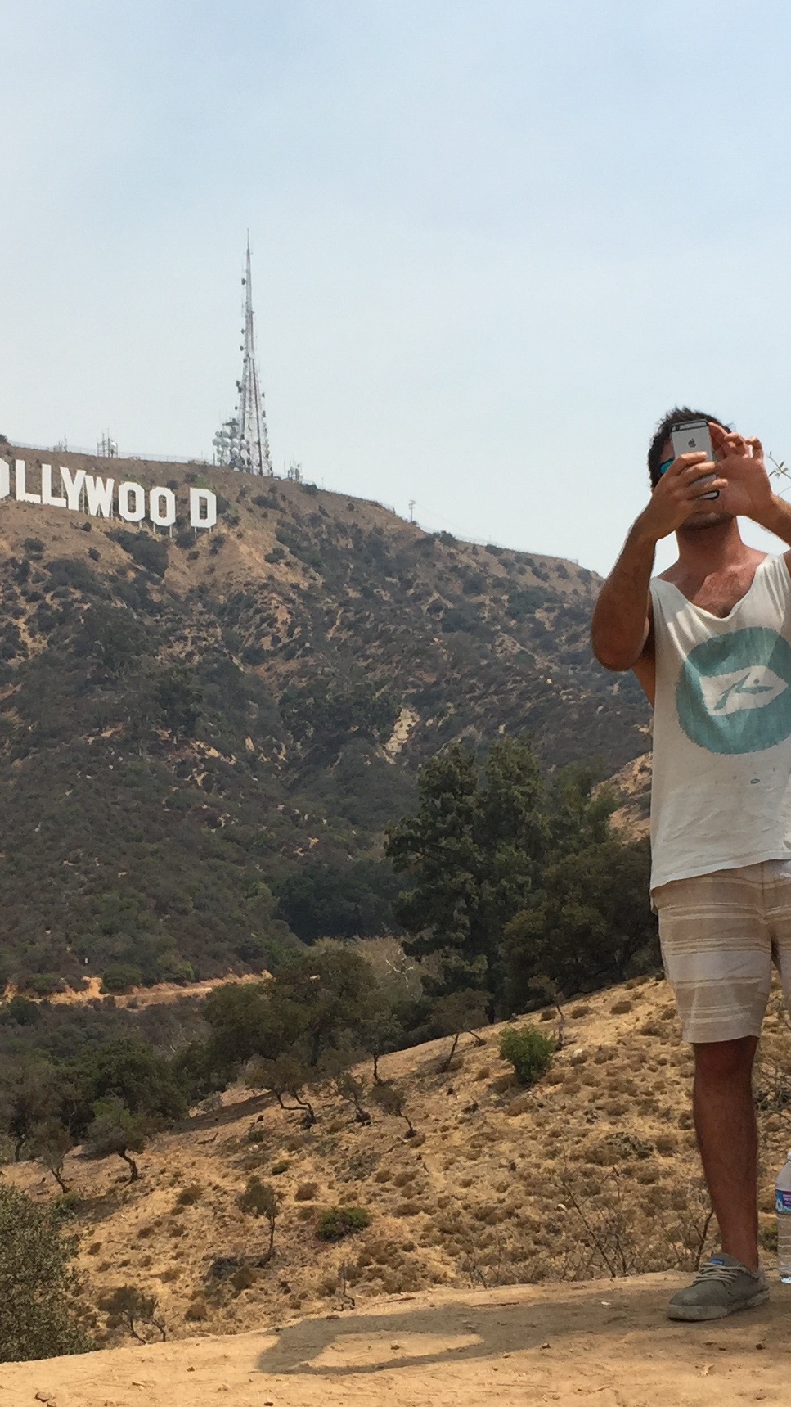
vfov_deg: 34.7
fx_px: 2237
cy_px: 903
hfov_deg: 20.0
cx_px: 261
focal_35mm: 60
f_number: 2.2
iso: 32
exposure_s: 1/2639
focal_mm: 4.15
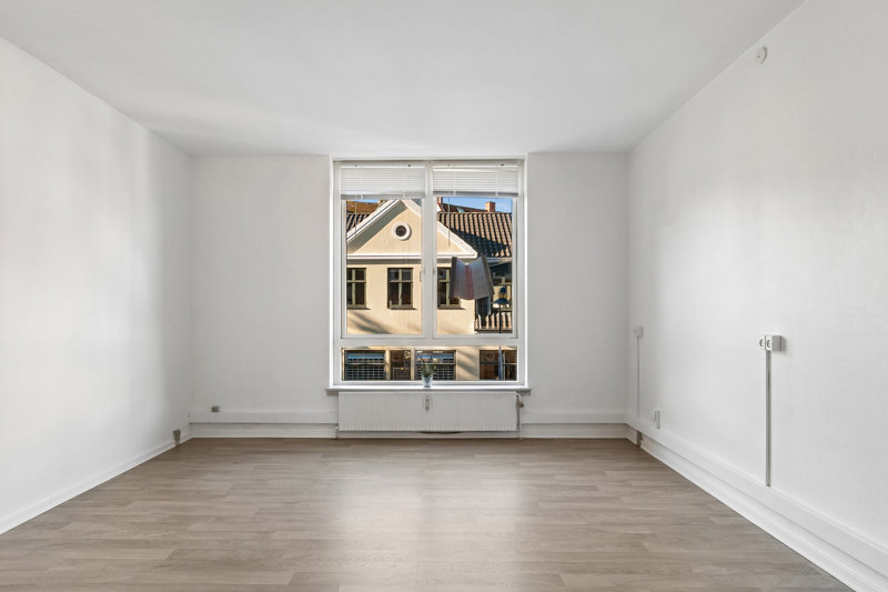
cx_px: 444
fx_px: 444
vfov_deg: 67.4
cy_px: 296
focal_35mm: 18
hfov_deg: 90.0
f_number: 10
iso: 200
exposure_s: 1/10
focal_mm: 12
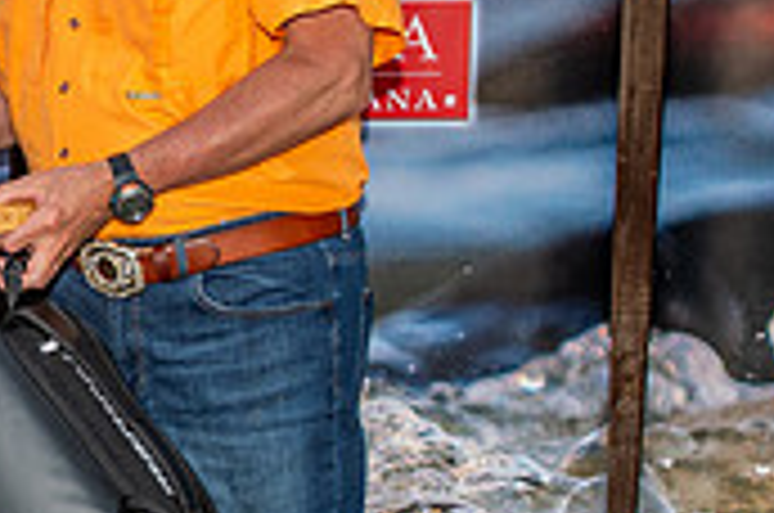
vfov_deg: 13.9
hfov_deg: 19.7
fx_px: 2103
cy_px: 333
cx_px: -126
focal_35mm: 98
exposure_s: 1/200
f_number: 6.3
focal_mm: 29
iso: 160
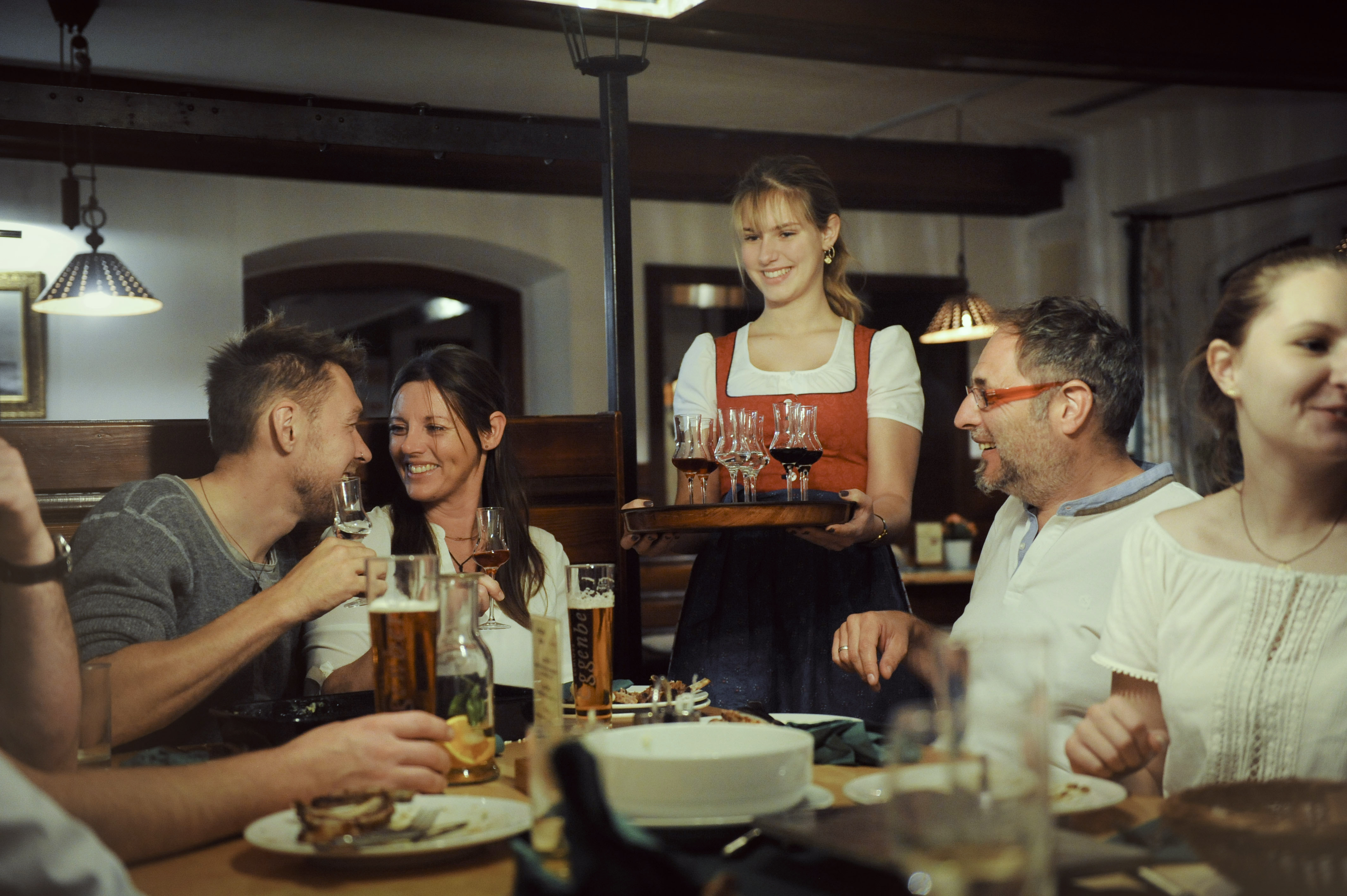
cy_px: 448
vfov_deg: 28.0
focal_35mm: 48
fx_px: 1795
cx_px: 674
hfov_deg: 41.1
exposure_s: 1/200
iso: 3200
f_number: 2.8
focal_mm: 48
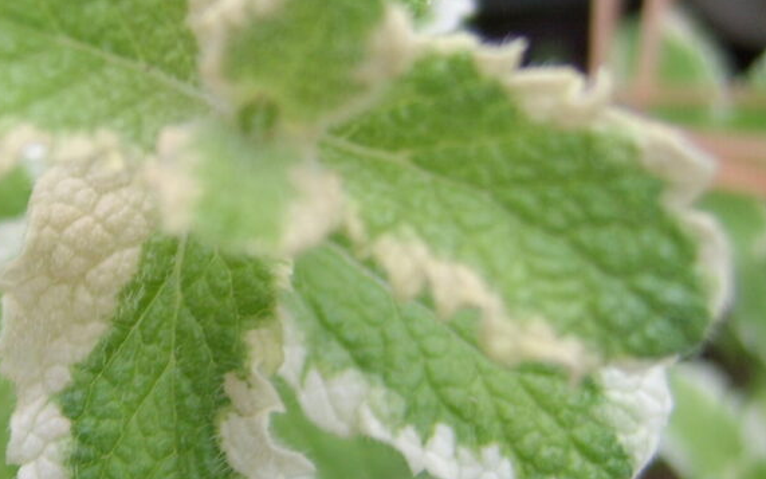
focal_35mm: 69
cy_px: 268
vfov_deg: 18.9
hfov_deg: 28.3
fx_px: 1441
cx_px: 38
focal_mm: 8.13
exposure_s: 1/50
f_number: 2.7
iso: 100
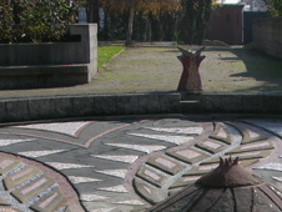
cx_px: 250
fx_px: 807
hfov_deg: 19.5
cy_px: 259
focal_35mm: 99
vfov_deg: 14.5
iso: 50
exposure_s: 1/247
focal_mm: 8.9
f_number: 5.6
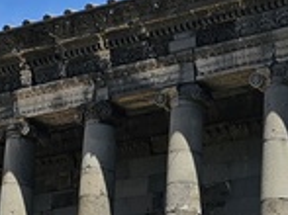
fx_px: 1039
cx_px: 308
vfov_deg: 11.5
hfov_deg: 15.4
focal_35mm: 125
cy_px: 297
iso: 10
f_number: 1.7
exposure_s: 1/1293
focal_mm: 6.3
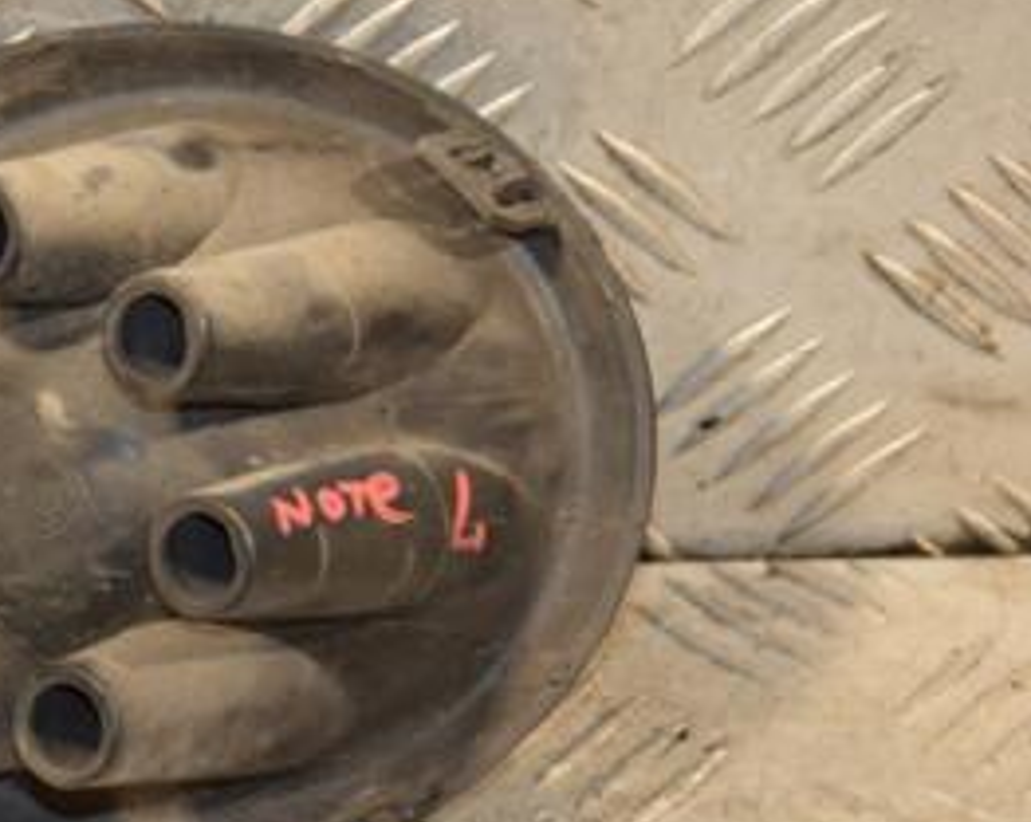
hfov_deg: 8.5
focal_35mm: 226
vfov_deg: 6.8
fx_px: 6888
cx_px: 83
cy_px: 382
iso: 800
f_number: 5.3
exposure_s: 1/100
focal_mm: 70
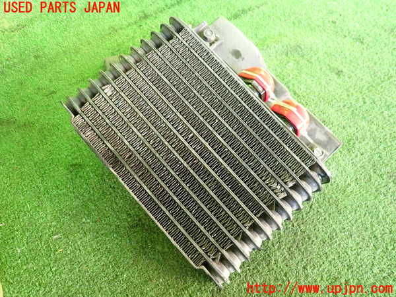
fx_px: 286
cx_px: 198
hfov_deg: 69.4
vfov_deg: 54.9
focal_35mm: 25
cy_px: 148
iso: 200
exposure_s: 1/50
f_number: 2
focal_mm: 4.5
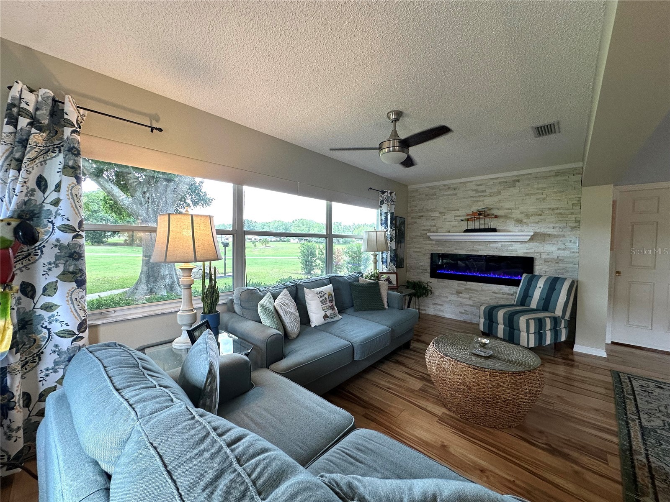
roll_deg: -1.3
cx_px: 335
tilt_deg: -1.7
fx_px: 271
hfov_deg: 102.1
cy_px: 251
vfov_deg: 85.7
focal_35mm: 14
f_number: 2.2
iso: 125
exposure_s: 1/120
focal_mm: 2.22
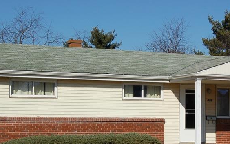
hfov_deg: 24.0
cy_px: 112
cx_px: 155
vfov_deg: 15.1
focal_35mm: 86
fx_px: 538
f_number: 10
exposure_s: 1/400
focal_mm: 31
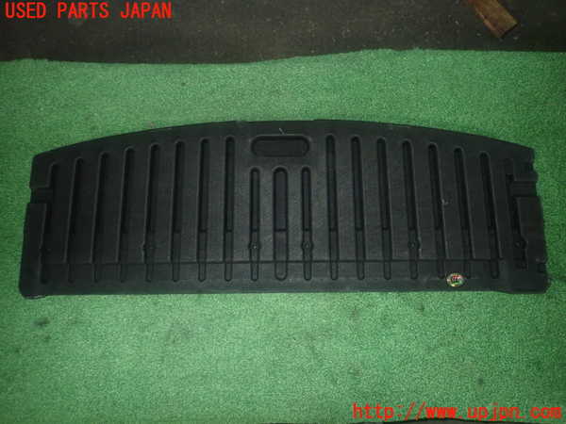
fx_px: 409
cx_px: 283
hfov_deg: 69.4
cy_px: 212
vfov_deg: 54.9
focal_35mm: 25
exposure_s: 1/30
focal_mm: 4.5
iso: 800
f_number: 5.6
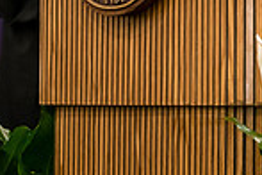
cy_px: -142
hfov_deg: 7.3
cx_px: 399
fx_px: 2009
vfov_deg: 4.9
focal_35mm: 276
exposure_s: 1/200
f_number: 4.5
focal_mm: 70
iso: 3200
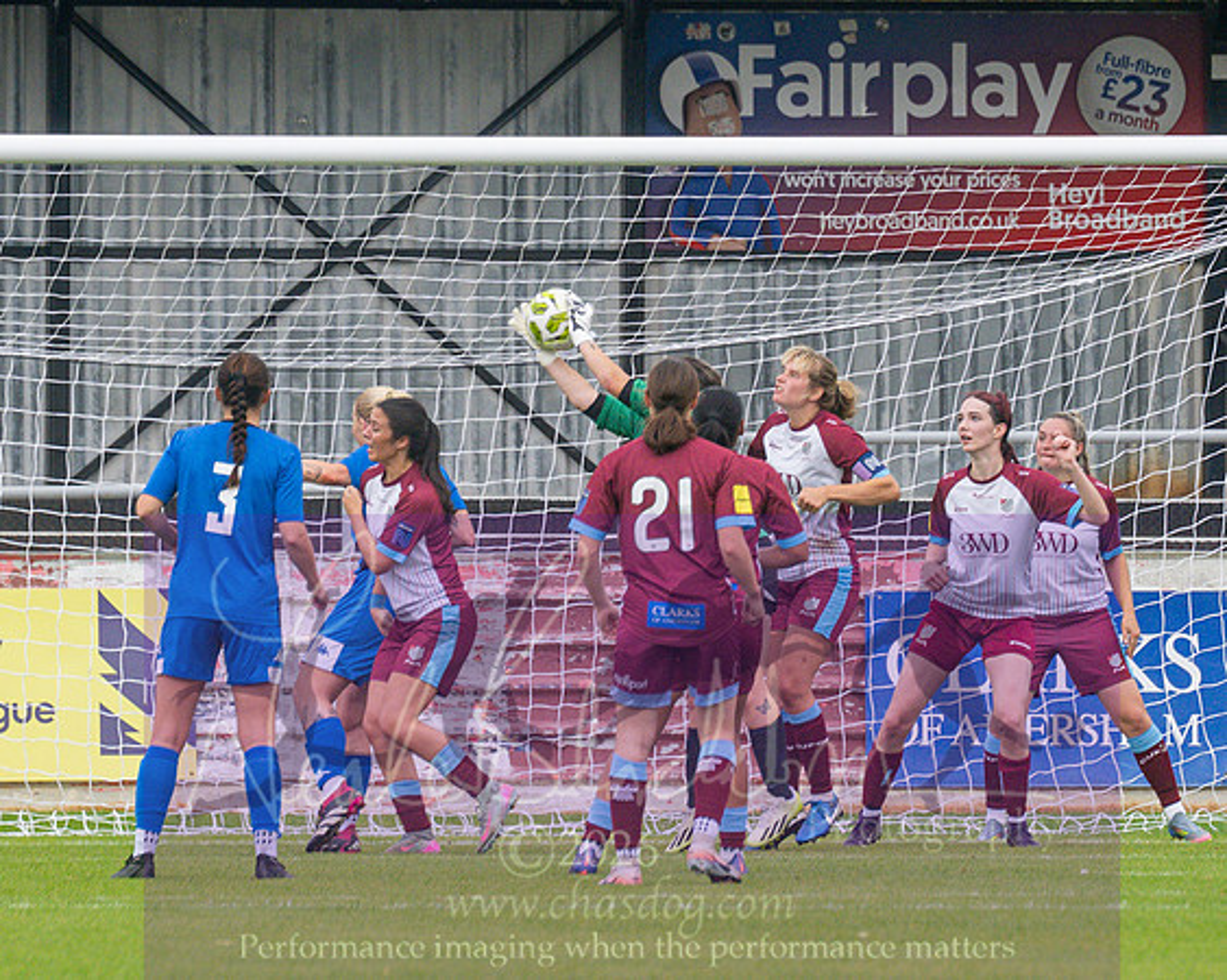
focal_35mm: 887
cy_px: 365
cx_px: 705
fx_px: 32195
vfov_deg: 1.7
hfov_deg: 2.2
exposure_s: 1/1000
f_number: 4
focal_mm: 300
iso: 560
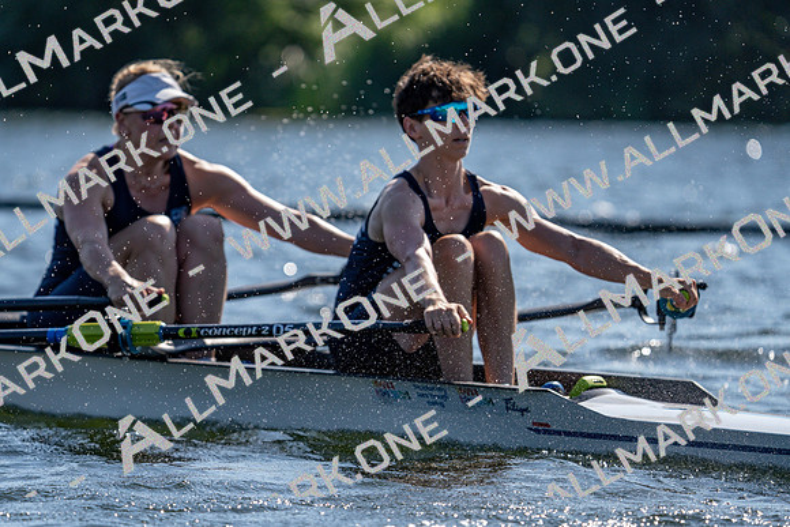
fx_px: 8011
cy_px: 264
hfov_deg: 5.6
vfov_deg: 3.8
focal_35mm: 365
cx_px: 395
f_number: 6.3
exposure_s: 1/1600
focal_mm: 365
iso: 200
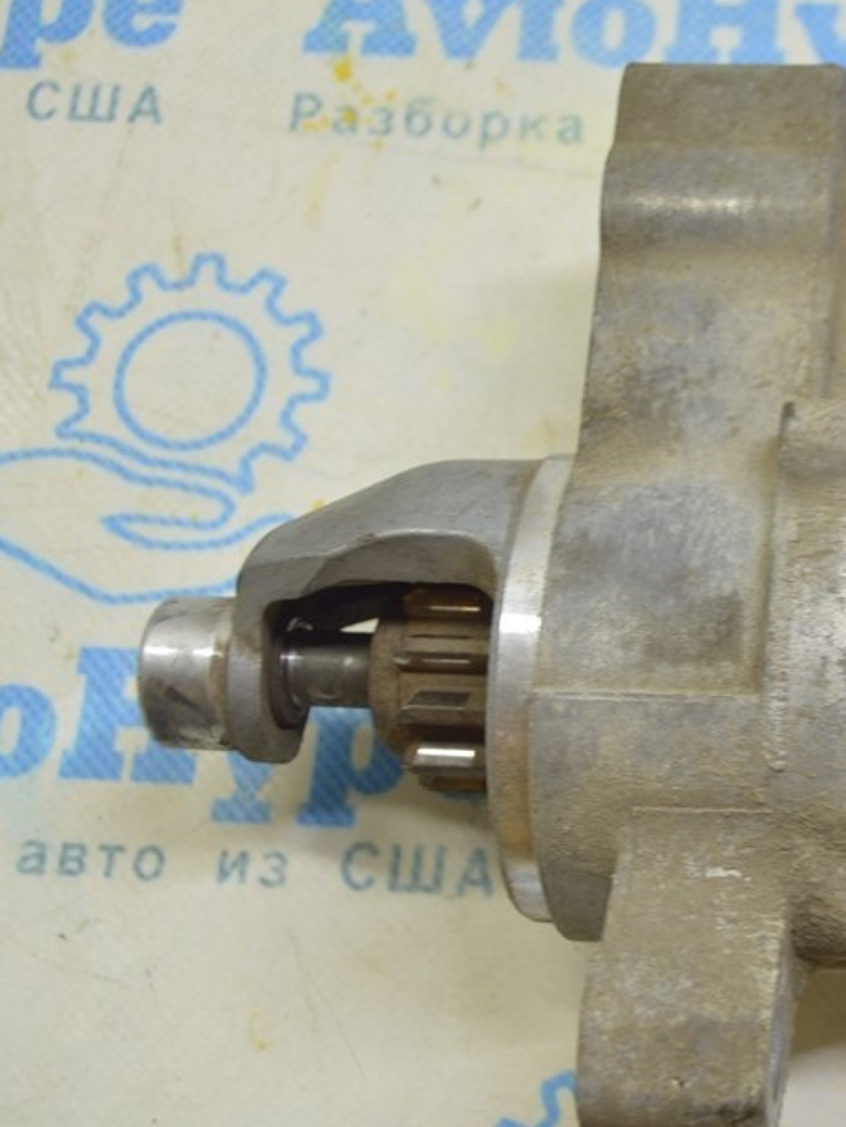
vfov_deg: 29.0
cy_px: 609
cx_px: 934
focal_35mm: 67
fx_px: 2183
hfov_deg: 20.9
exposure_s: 1/20
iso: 400
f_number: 5.6
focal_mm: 28
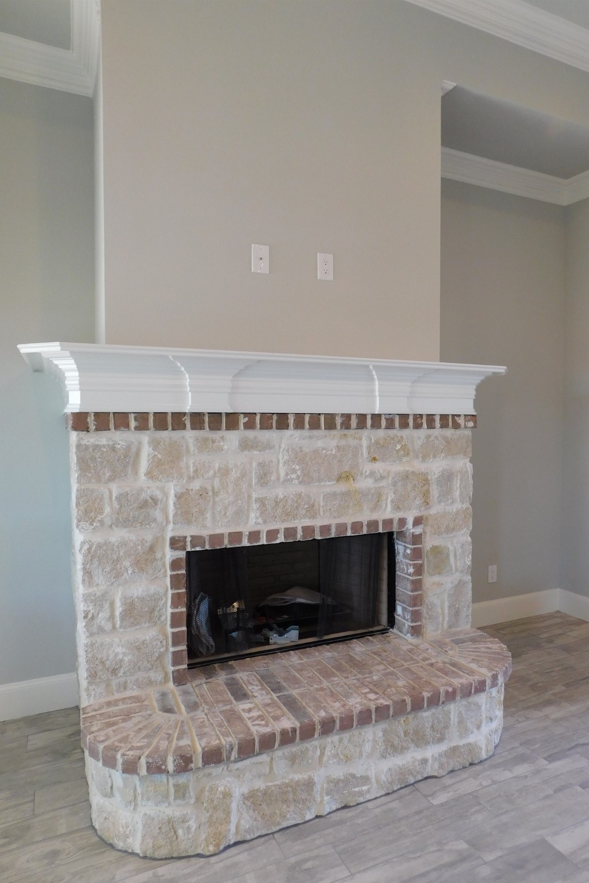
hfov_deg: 53.1
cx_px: 322
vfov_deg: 73.7
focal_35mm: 24
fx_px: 589
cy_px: 442
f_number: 3
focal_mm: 4
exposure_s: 1/30
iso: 160
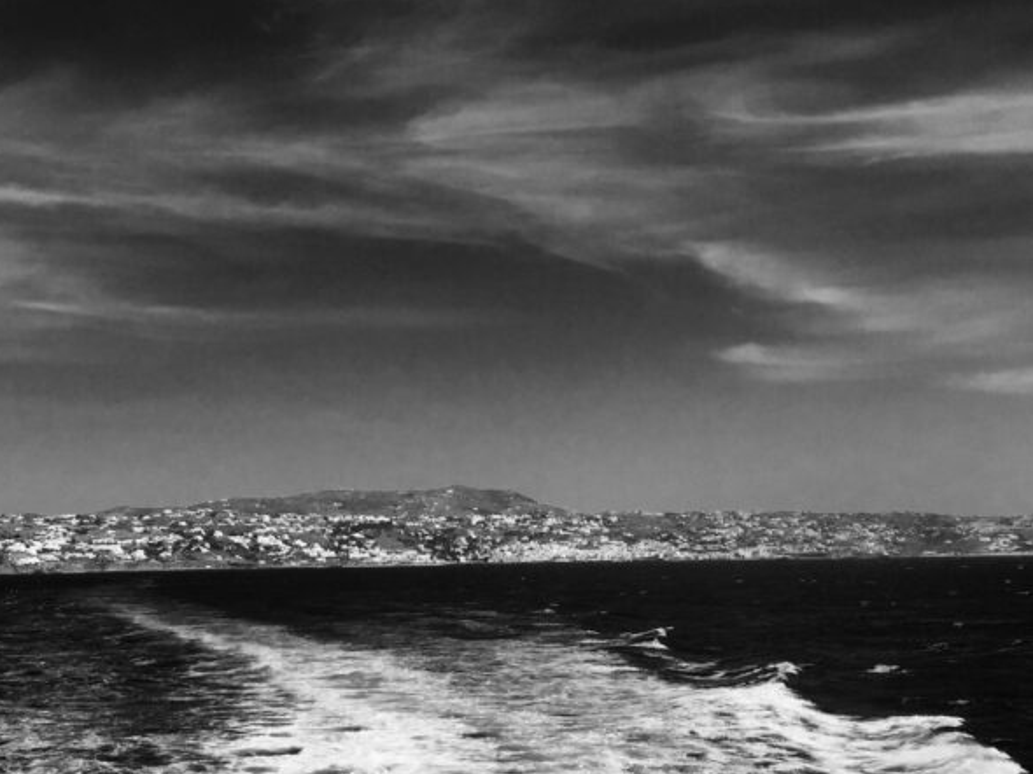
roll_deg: +0.8
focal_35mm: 59
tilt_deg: +10.3
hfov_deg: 32.5
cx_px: 354
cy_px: 236
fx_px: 1760
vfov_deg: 24.6
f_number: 2.2
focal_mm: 4.15
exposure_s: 1/3300
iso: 32
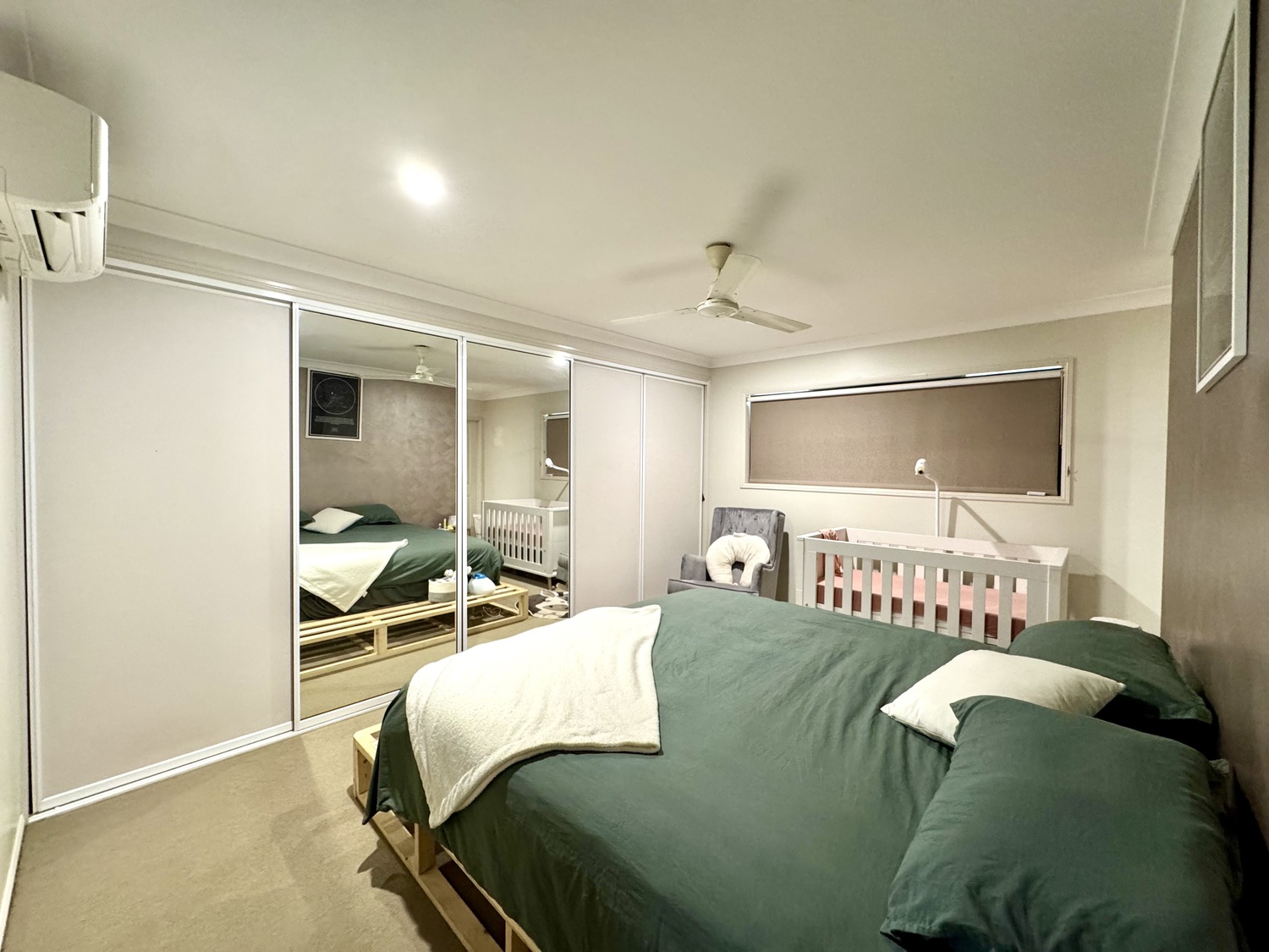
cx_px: 634
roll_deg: -0.2
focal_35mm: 14
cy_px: 476
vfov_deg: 85.7
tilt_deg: -1.5
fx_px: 513
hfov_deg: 102.1
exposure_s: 1/50
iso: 320
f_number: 2.2
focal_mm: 2.22
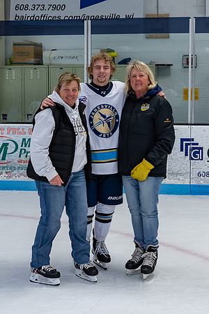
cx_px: 108
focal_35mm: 72
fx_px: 630
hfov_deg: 18.8
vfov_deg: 27.9
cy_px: 142
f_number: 4
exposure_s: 1/250
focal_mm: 29
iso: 400
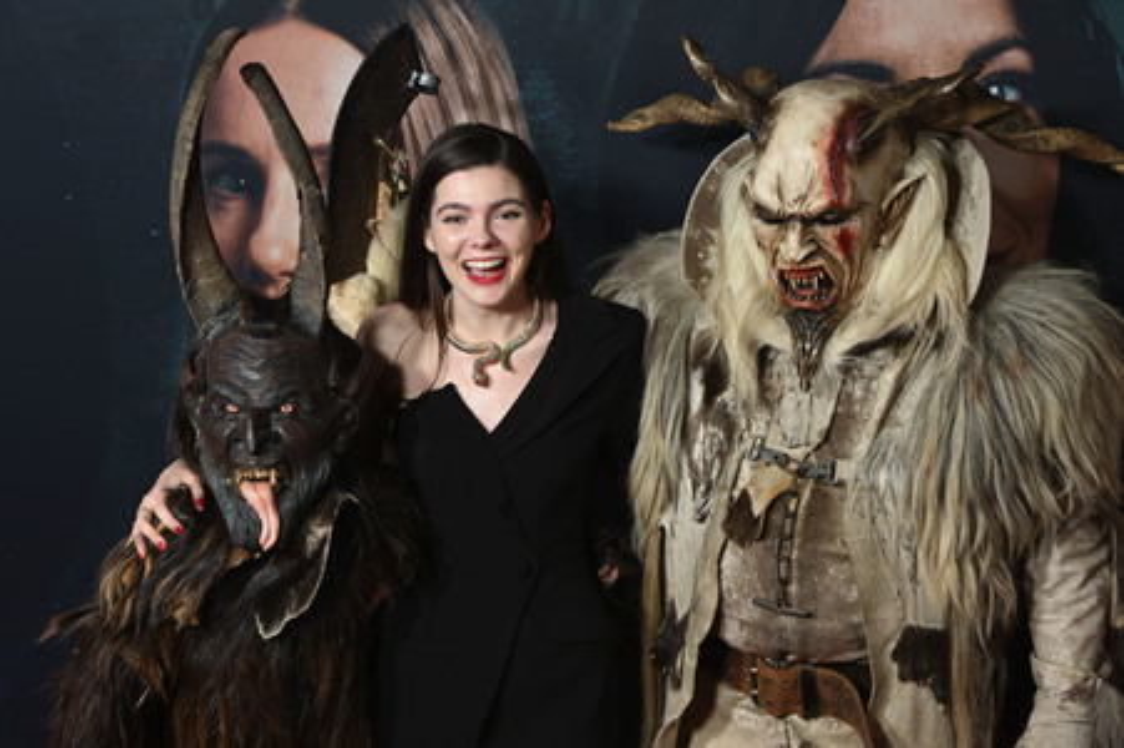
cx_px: 562
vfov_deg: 19.4
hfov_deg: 28.9
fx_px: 2184
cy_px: 374
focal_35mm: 70
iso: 1250
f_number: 6
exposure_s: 1/100
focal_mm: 70
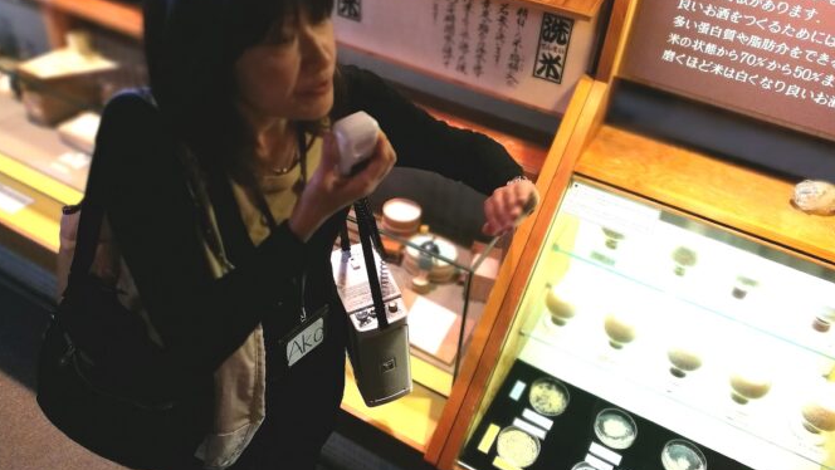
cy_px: 173
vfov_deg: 37.6
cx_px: 431
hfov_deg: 62.6
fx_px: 687
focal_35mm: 31
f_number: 6.3
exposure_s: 1/30
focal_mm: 4.5
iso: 320
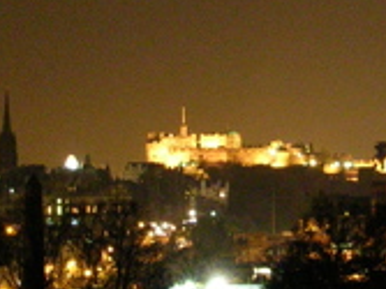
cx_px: 414
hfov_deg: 13.3
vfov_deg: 10.1
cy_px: 150
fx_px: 1627
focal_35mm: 146
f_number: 2.8
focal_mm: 5.8
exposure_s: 1.47
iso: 200
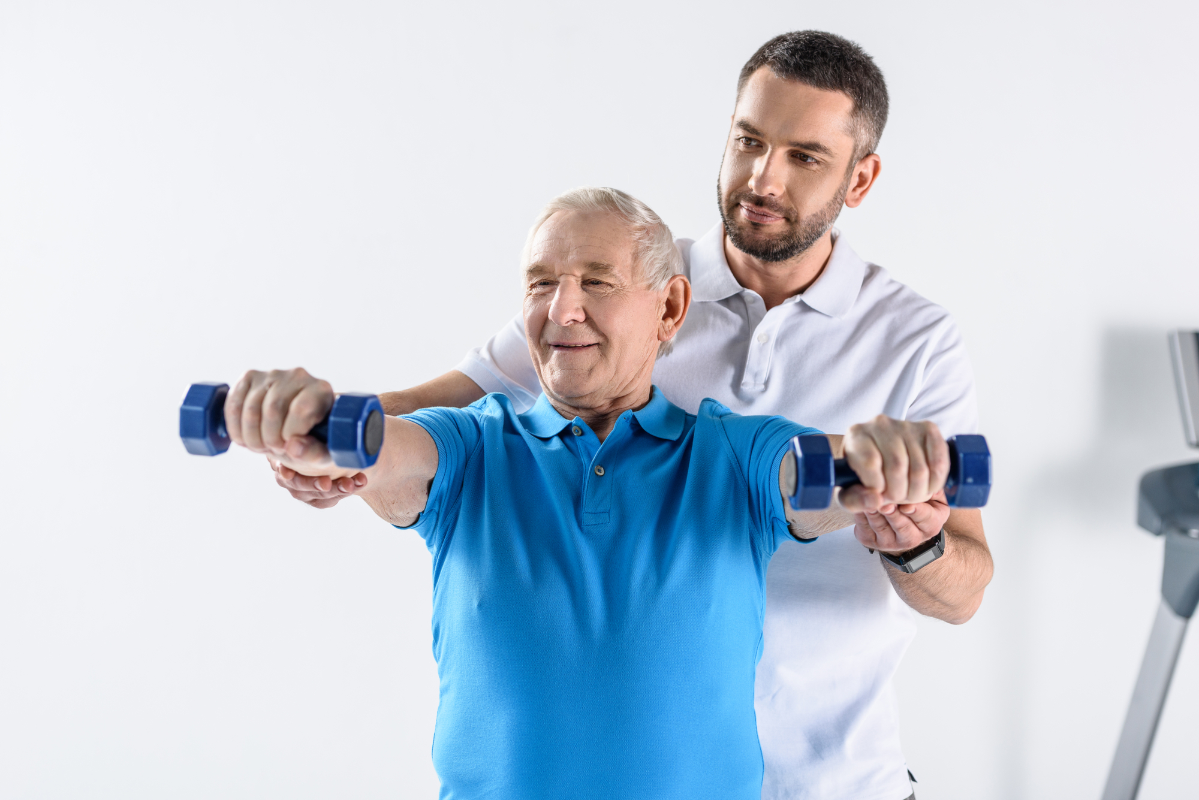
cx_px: 600
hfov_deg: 28.8
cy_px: 400
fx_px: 2332
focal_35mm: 70
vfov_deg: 19.5
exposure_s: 1/200
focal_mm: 70
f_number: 3.5
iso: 200
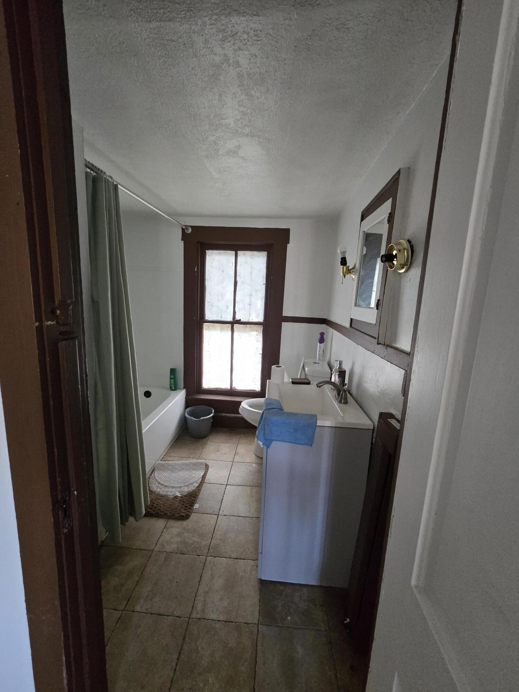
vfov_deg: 106.2
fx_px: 260
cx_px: 260
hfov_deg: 89.9
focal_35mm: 13
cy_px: 346
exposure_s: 1/60
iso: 800
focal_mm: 2.2
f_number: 2.2
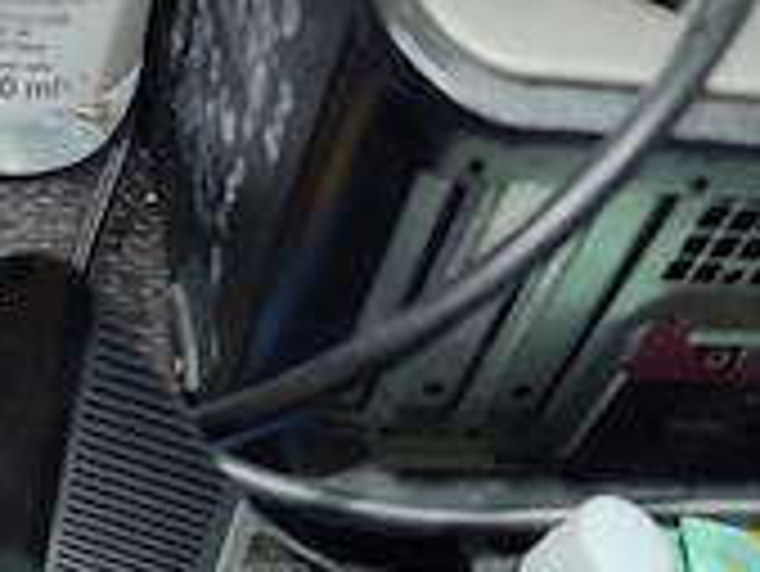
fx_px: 1296
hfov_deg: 31.9
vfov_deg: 21.8
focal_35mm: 59
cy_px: 788
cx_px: 162
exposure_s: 1/24
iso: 262
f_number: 1.9
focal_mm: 6.04
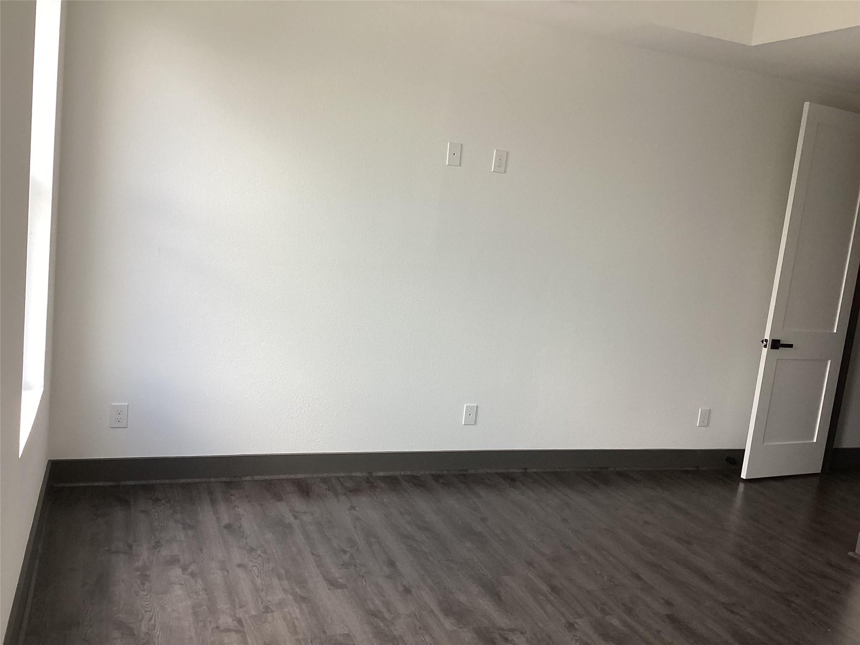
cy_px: 322
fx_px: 770
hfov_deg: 58.4
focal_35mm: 31
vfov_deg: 45.4
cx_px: 430
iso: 64
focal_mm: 3.3
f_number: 2.4
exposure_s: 1/120
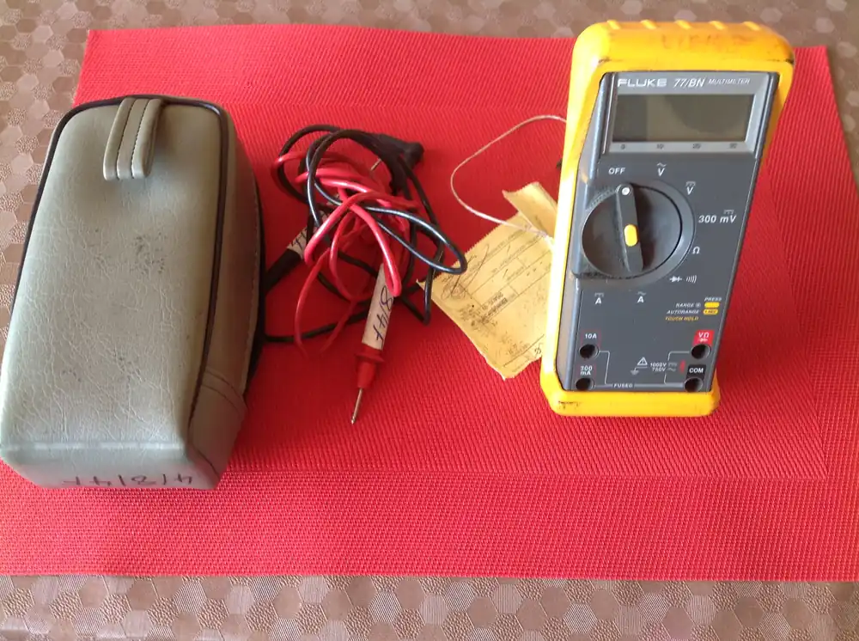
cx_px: 430
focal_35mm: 35
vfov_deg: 40.6
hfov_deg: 52.7
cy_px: 320
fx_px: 867
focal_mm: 4.28
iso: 64
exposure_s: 1/24
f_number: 2.4
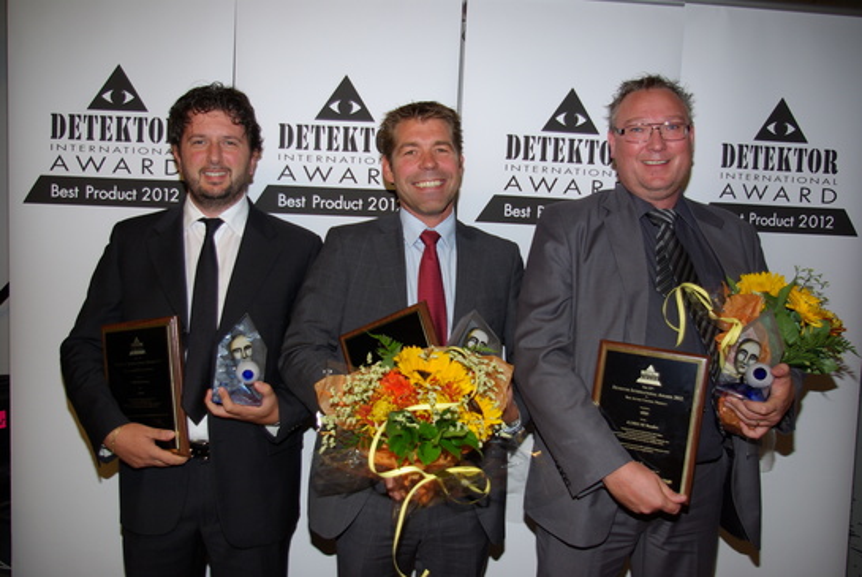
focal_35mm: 32
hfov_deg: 59.4
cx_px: 431
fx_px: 755
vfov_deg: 41.8
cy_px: 288
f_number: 4
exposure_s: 1/30
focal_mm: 21
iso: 100
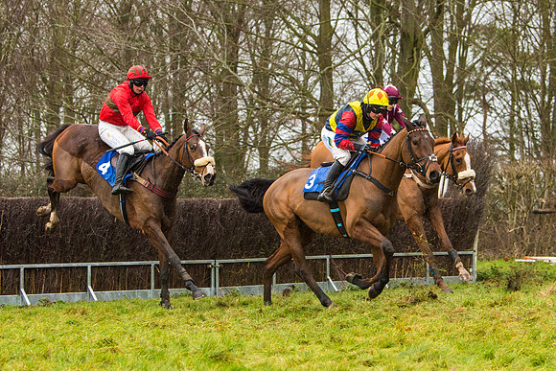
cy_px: 173
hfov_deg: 19.1
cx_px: 332
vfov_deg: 12.9
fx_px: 1647
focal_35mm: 107
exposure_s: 1/1000
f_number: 4
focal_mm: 70
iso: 1000
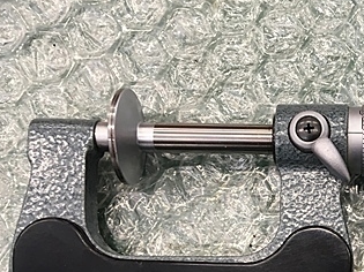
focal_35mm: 59
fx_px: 620
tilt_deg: -82.9
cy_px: 248
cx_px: 341
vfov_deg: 24.1
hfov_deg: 30.9
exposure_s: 1/30
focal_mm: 4.15
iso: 50
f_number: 2.2
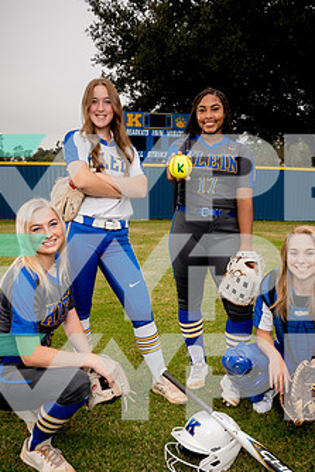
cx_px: 172
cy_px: 278
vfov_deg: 54.1
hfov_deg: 37.9
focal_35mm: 35
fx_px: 459
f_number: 8
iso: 200
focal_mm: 26
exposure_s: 1/250
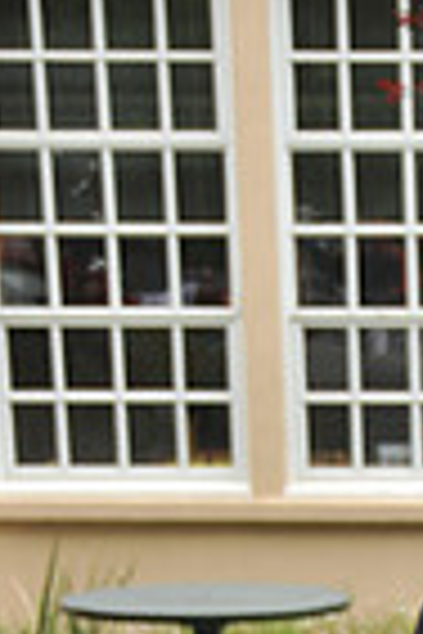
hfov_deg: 7.5
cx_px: 754
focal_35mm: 179
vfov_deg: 10.9
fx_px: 3156
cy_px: 1052
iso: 200
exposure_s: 1/320
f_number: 4
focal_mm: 29
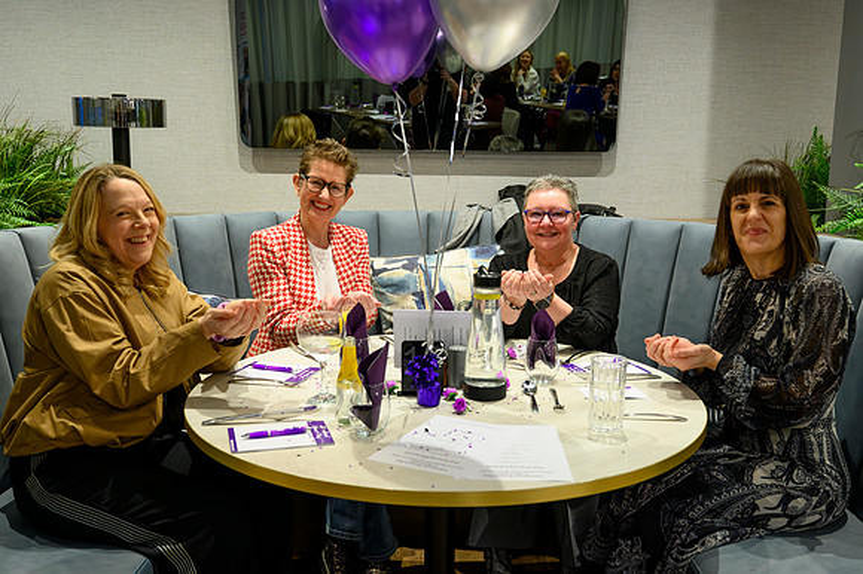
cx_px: 432
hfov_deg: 55.8
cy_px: 287
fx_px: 815
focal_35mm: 34
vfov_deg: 38.8
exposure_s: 1/125
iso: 2500
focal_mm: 34
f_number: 5
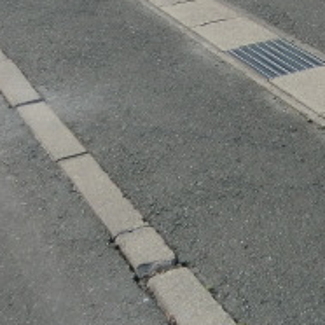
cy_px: -89
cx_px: 416
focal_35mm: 73
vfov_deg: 21.5
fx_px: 775
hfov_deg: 21.5
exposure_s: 1/1000
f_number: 3.2
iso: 80
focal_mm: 4.3
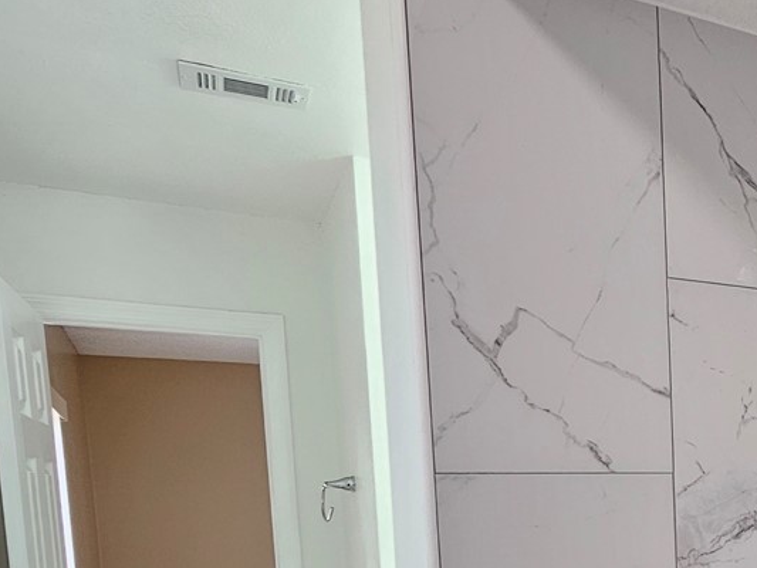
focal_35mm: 39
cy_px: 616
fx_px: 853
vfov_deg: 32.6
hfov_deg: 39.9
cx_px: 812
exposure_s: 1/60
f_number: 2.2
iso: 125
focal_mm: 2.2
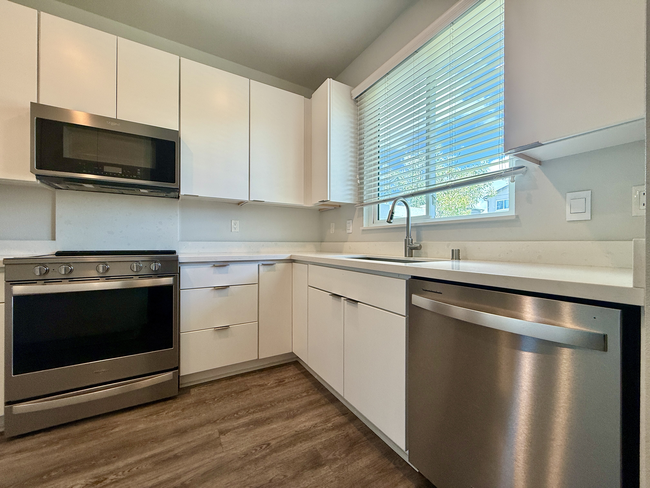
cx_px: 325
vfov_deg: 85.7
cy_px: 244
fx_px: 263
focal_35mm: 14
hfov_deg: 102.1
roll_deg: -0.1
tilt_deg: -0.4
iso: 100
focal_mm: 2.22
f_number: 2.2
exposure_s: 1/120
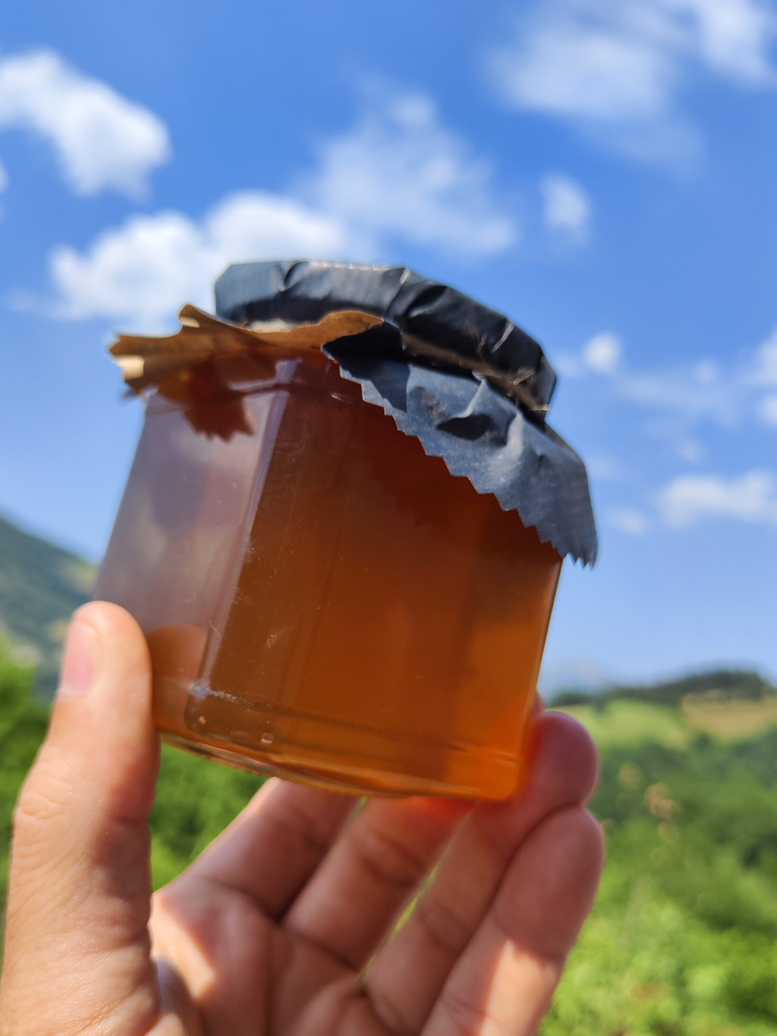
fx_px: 838
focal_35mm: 28
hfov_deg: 49.7
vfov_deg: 63.4
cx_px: 374
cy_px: 554
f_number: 1.88
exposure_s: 1/2419
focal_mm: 5.59
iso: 50
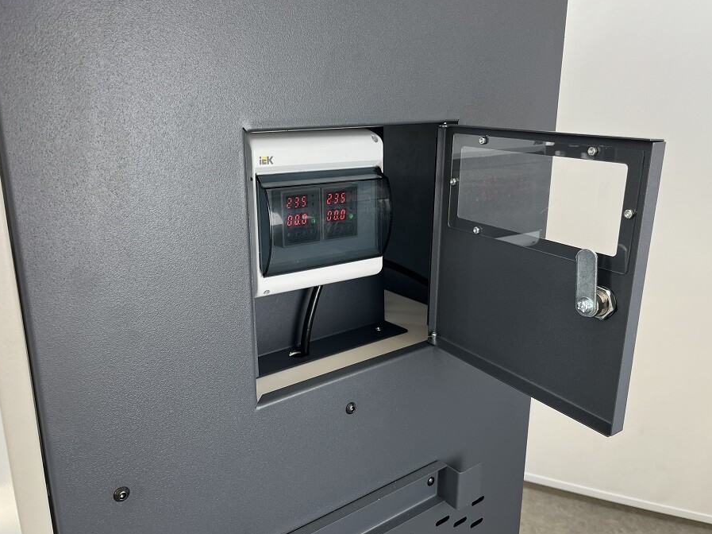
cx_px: 336
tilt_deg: -14.3
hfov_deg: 61.6
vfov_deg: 48.2
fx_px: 596
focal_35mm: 29
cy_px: 264
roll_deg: +0.8
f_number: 1.6
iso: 64
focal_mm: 5.1
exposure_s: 1/100
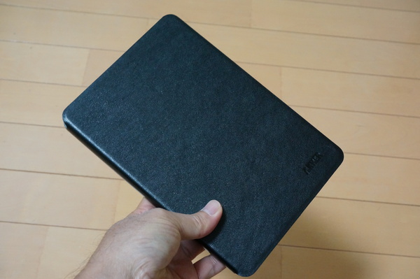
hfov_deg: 42.4
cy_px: 140
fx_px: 542
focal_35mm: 46
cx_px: 210
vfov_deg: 28.9
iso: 3200
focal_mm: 31
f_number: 9
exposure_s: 1/30
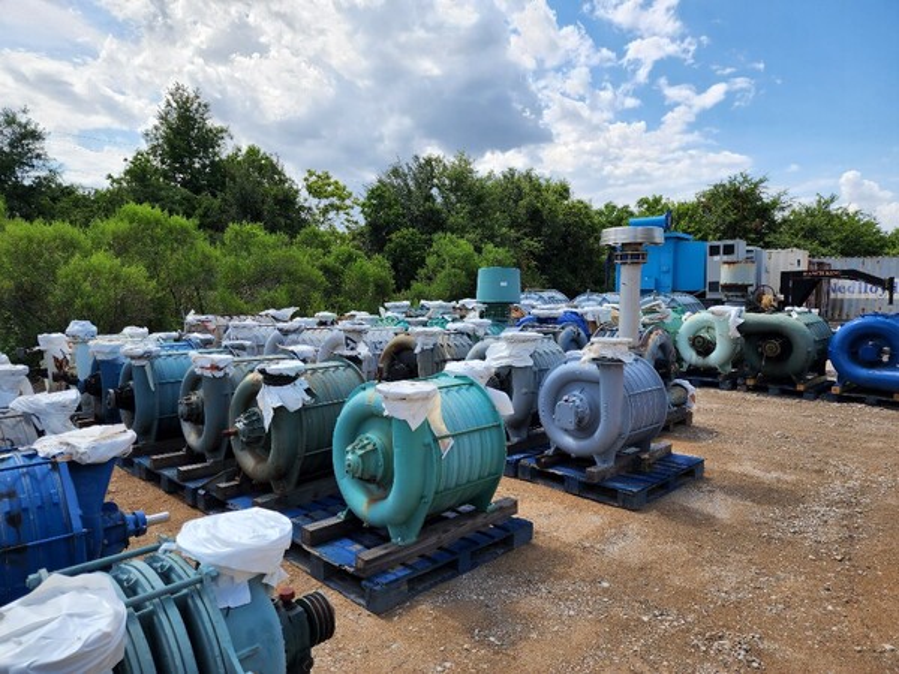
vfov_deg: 58.9
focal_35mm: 23
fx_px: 597
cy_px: 337
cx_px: 450
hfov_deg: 73.9
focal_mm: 6.4
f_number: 1.8
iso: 12
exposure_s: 1/895
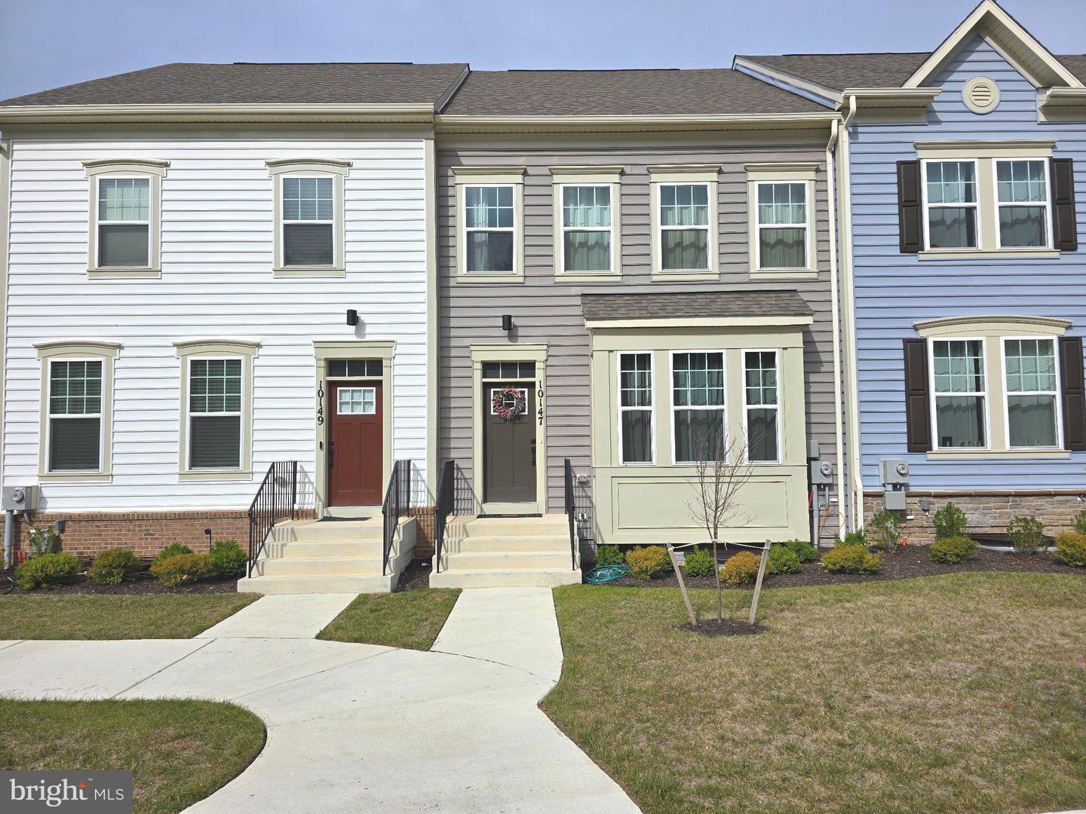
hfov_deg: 73.9
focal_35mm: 23
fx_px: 722
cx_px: 543
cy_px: 407
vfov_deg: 58.9
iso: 12
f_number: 1.7
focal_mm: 6.3
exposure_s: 1/1936
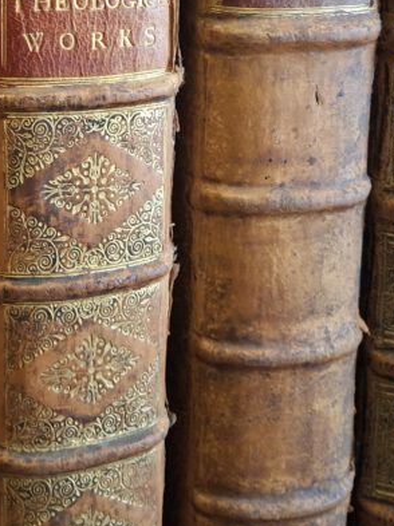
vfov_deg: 30.4
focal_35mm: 60
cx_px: 88
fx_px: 912
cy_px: 29
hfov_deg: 24.1
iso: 640
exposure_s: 1/25
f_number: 1.8
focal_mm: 5.54
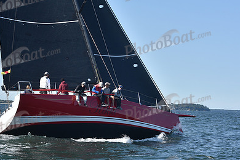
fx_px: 693
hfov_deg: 19.6
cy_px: 83
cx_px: 93
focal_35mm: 104
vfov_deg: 13.2
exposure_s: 1/1000
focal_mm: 70
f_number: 7.1
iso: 250
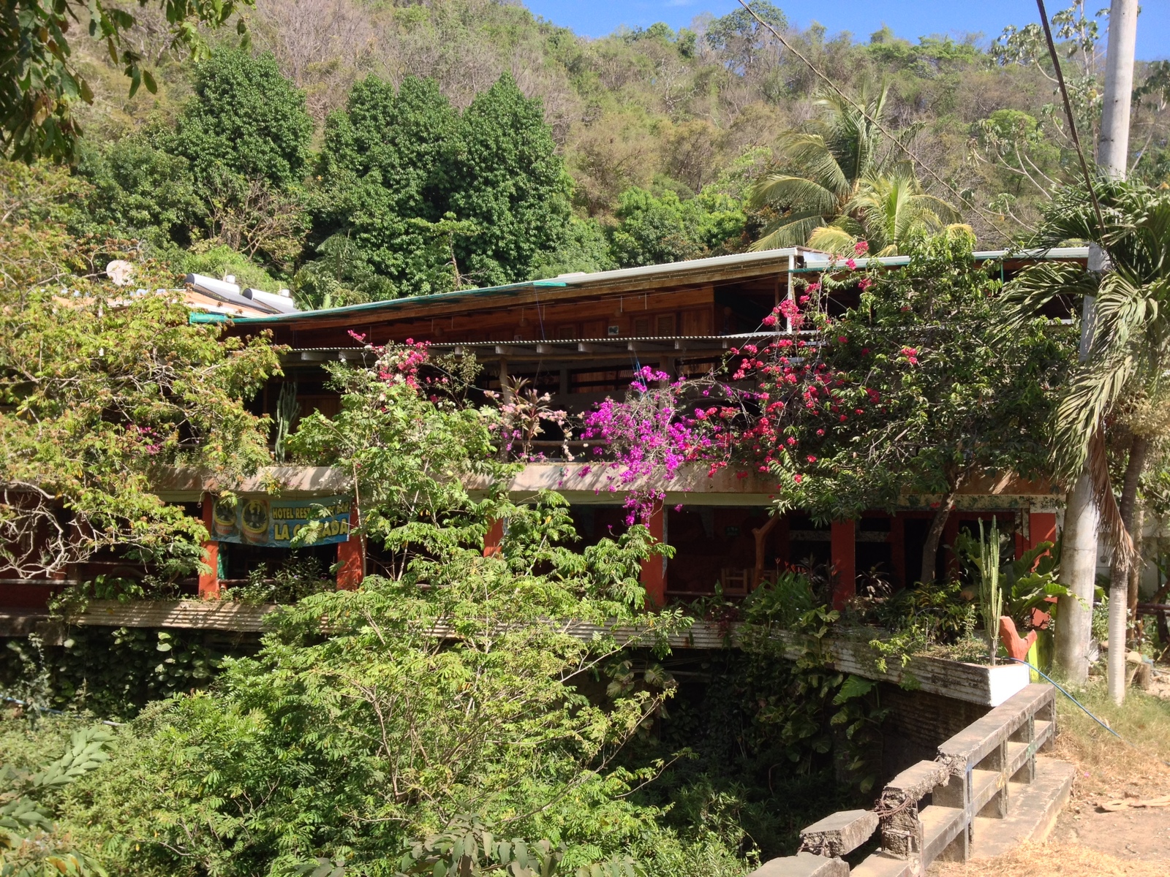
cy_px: 438
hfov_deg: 52.6
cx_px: 585
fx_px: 1183
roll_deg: -0.8
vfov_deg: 40.7
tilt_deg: +3.4
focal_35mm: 35
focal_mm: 4.28
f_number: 2.4
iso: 50
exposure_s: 1/468
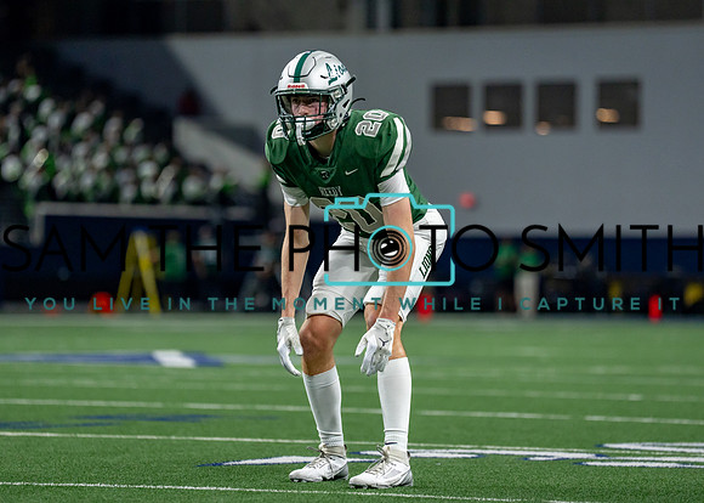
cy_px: 254
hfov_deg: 8.1
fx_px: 4976
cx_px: 338
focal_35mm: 249
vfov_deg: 5.8
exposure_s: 1/1000
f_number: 2.8
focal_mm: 182
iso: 800
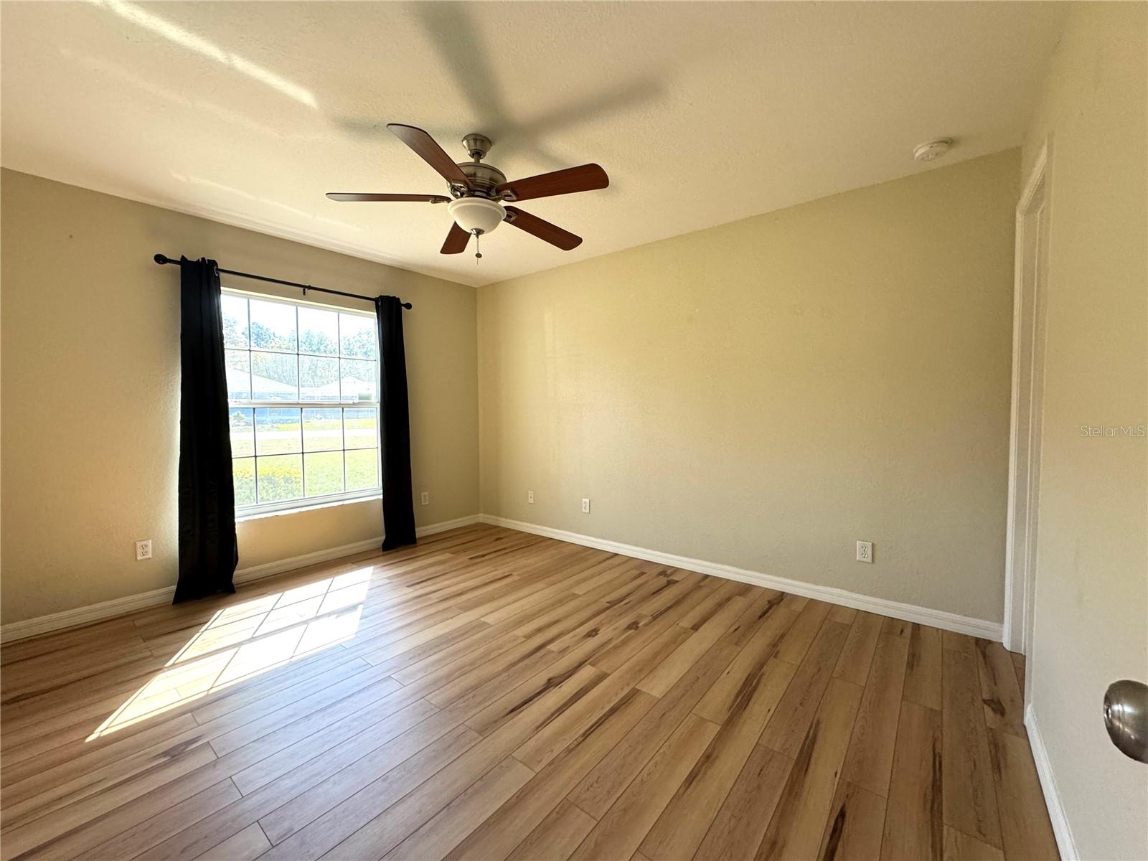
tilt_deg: -3.1
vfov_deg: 85.7
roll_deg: +0.2
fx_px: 464
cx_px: 574
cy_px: 430
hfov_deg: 102.1
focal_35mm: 14
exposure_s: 1/120
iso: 250
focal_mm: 2.22
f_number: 2.2
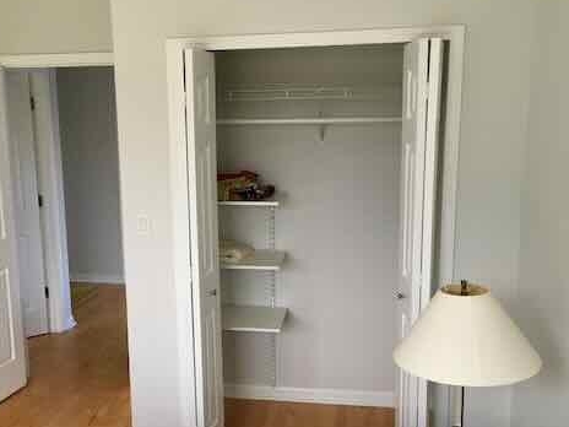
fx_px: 657
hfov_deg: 46.6
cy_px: 239
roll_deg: +1.0
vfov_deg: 35.9
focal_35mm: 40
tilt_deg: -11.3
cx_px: 235
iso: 50
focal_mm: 4.15
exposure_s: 1/30
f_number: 2.2
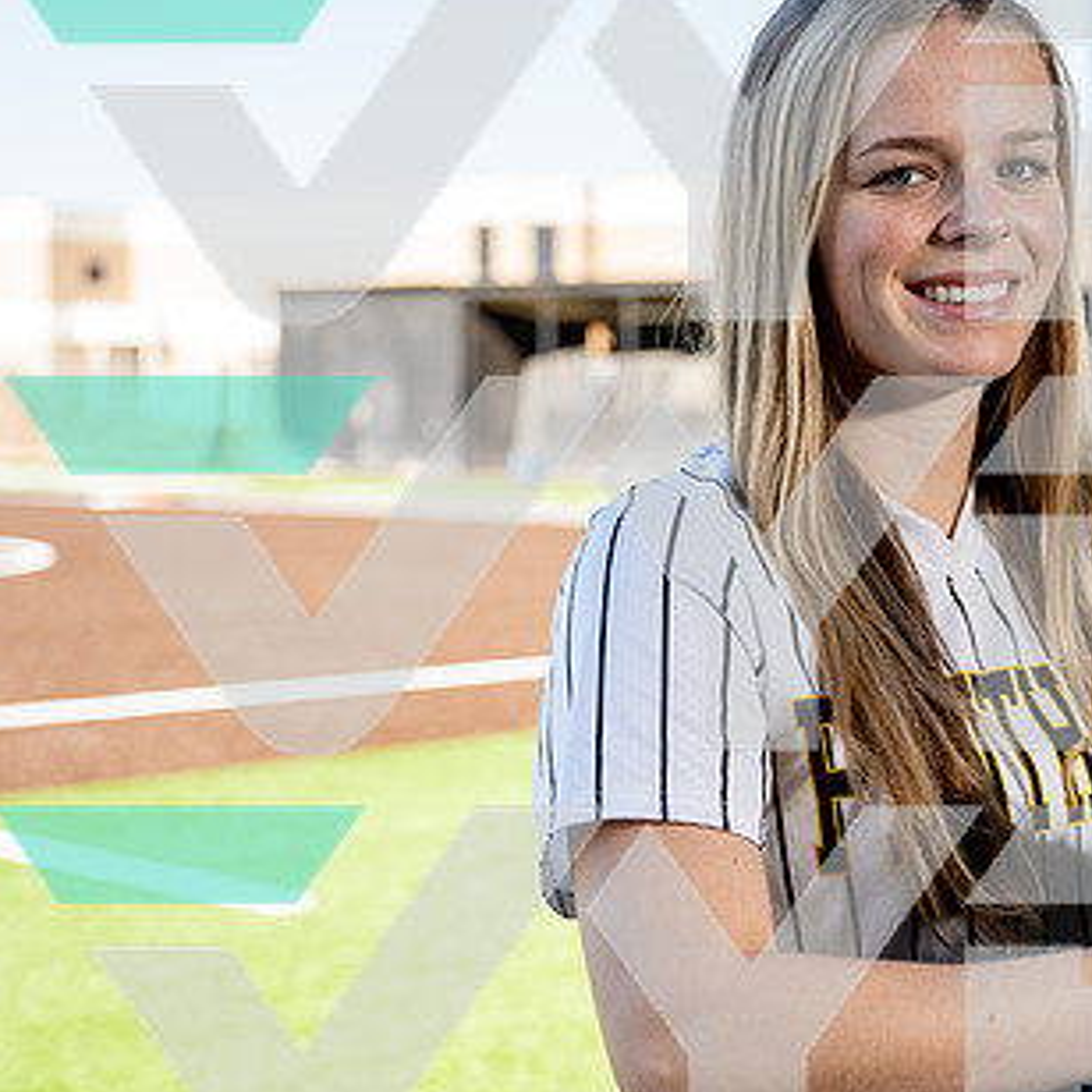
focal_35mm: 80
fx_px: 2855
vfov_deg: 21.7
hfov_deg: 21.3
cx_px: 908
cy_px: 566
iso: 100
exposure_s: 1/250
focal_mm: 50
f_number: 4
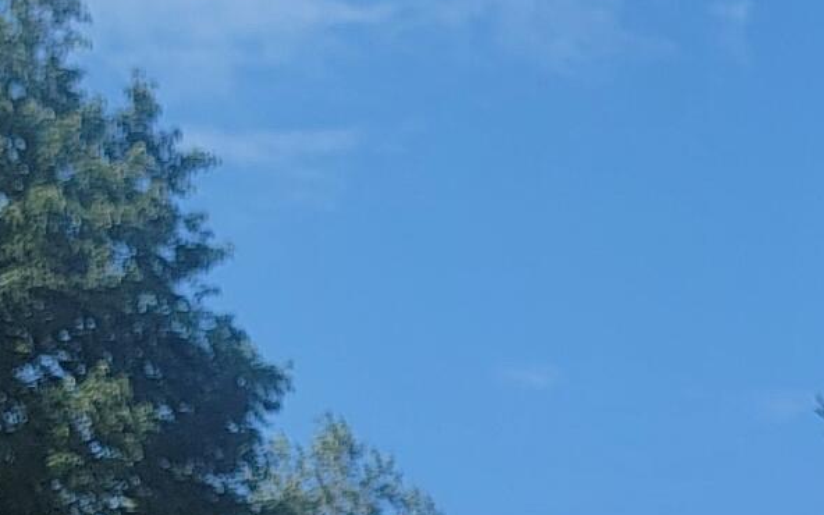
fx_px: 2897
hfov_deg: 14.5
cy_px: 1343
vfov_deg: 8.9
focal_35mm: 129
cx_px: 1432
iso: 16
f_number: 1.8
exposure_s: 1/1102
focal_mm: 6.7
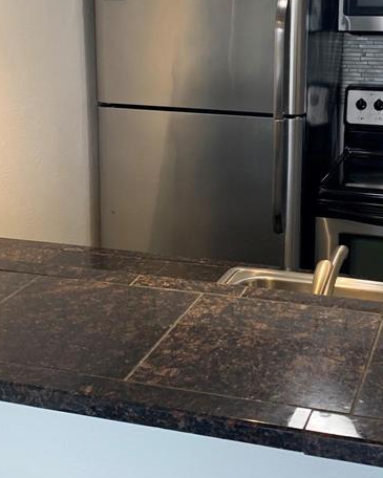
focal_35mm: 57
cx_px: 261
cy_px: 114
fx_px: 807
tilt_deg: -10.8
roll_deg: -0.8
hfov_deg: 26.5
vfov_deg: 32.3
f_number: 1.8
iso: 64
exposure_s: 1/60
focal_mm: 4.25
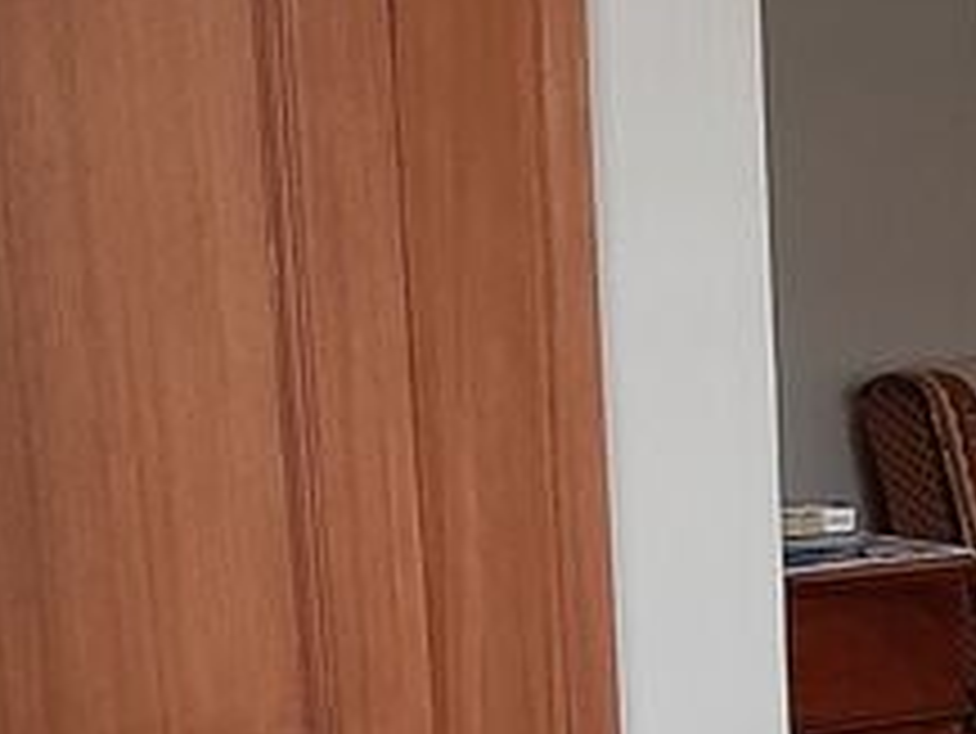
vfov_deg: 11.9
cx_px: 1291
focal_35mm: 120
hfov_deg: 15.6
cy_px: 1063
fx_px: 3385
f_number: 1.7
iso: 200
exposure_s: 1/50
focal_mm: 3.93
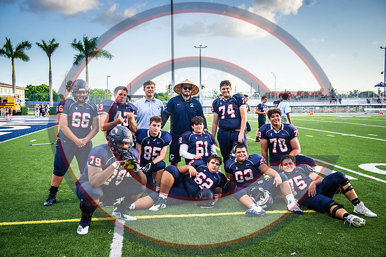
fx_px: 429
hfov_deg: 48.5
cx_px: 193
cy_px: 128
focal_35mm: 40
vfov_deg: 33.4
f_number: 4.5
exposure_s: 1/1000
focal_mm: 40
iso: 200
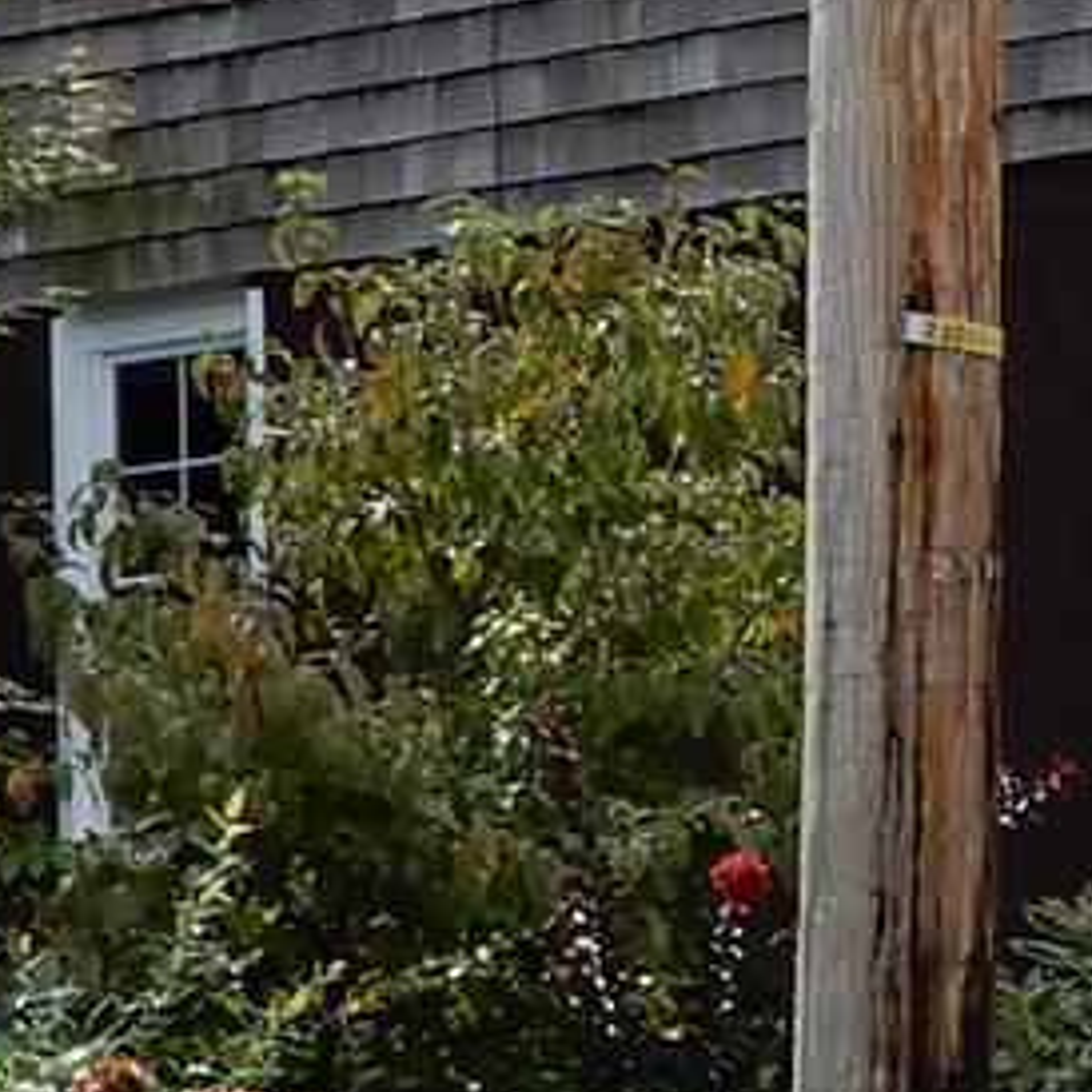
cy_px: 291
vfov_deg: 7.0
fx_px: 8958
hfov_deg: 6.8
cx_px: 2112
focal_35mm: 251
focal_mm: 6.8
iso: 80
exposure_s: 1/500
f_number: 4
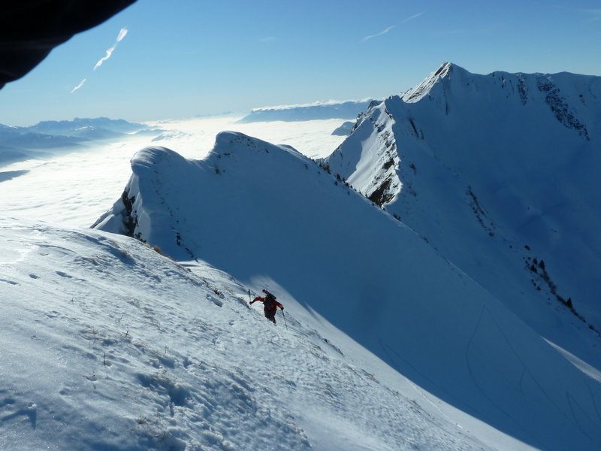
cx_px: 300
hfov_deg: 69.4
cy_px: 226
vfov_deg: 54.9
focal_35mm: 25
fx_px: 434
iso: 80
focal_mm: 4.1
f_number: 5.6
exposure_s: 1/800
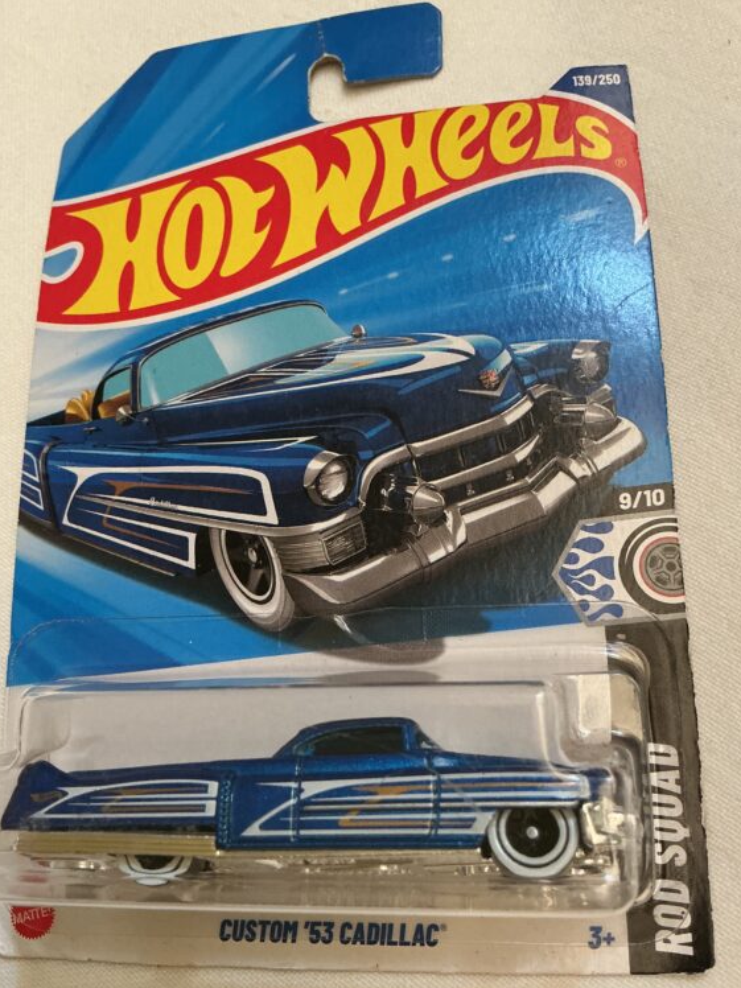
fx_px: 885
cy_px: 506
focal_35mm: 31
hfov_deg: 45.4
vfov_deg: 58.3
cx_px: 363
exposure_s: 1/60
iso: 200
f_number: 1.8
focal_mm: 3
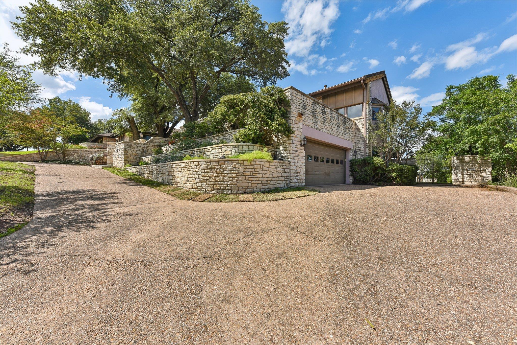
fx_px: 201
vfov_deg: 81.2
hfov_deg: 104.3
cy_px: 172
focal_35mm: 14
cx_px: 258
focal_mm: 14
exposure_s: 1/320
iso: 100
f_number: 8
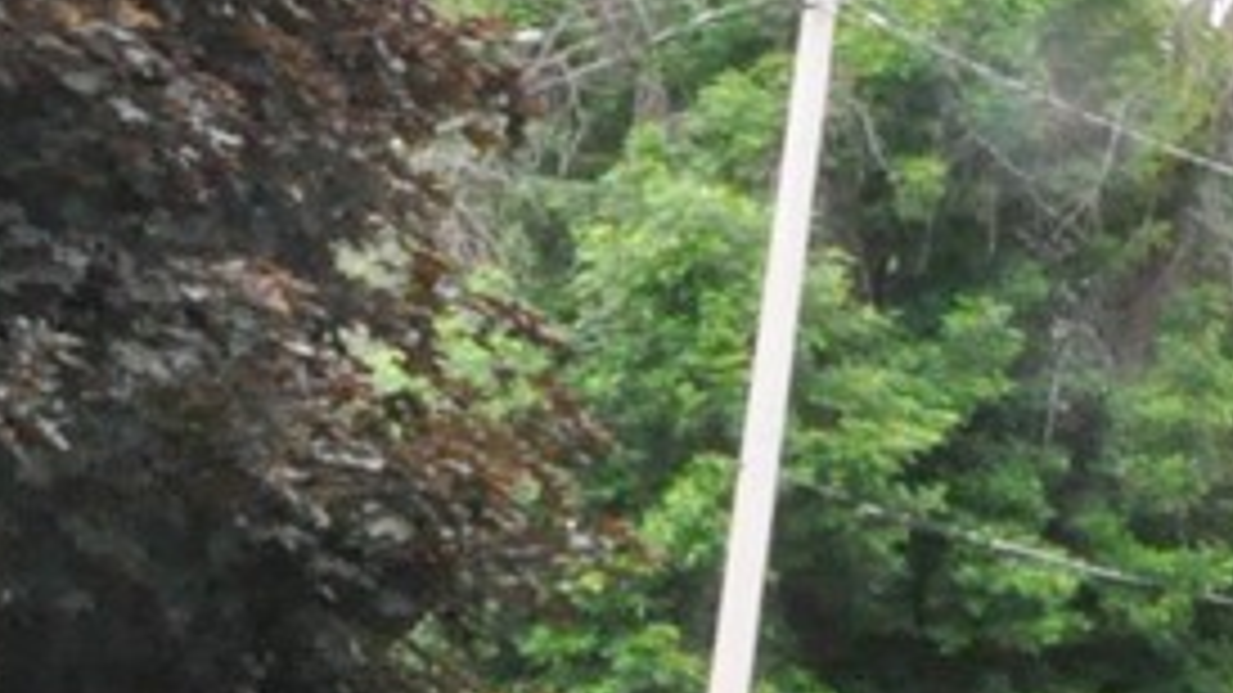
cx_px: 3722
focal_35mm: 204
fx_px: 6676
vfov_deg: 5.9
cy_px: 263
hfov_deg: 8.7
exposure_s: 1/200
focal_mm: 21
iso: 3200
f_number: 25
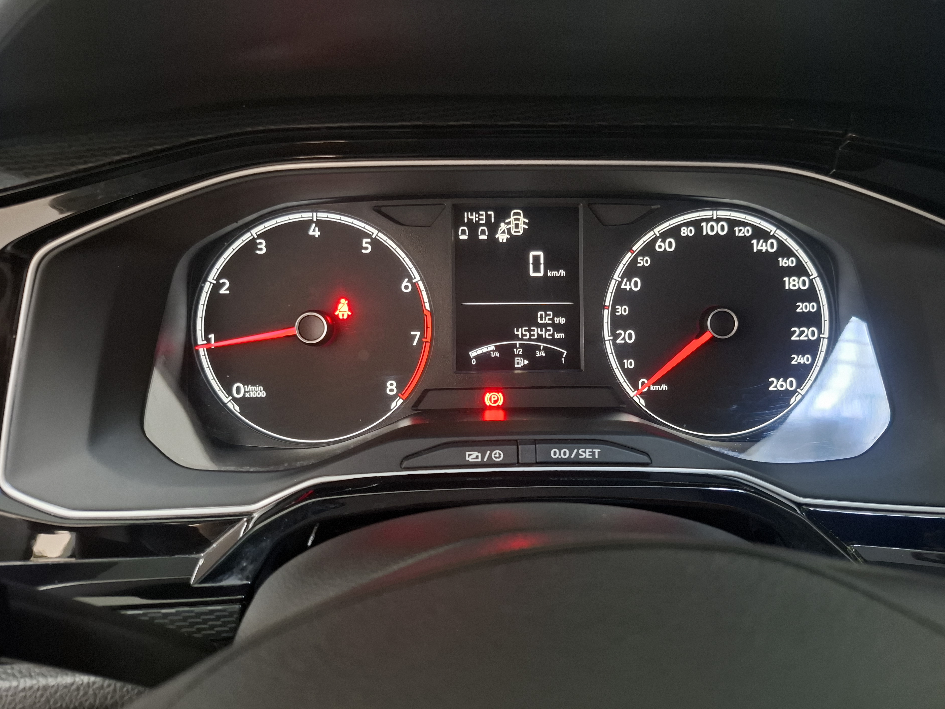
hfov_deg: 69.3
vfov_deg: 54.9
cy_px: 337
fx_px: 682
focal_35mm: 25
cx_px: 508
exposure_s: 1/24
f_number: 1.8
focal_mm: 5.54
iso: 640
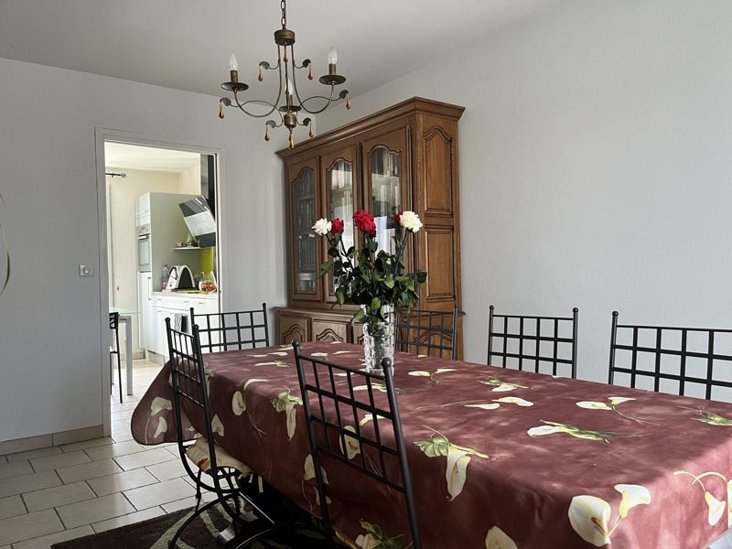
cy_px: 274
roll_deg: +1.5
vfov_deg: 53.1
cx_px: 366
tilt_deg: -0.4
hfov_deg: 67.3
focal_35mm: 26
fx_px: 550
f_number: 1.6
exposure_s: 1/77
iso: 125
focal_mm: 5.1
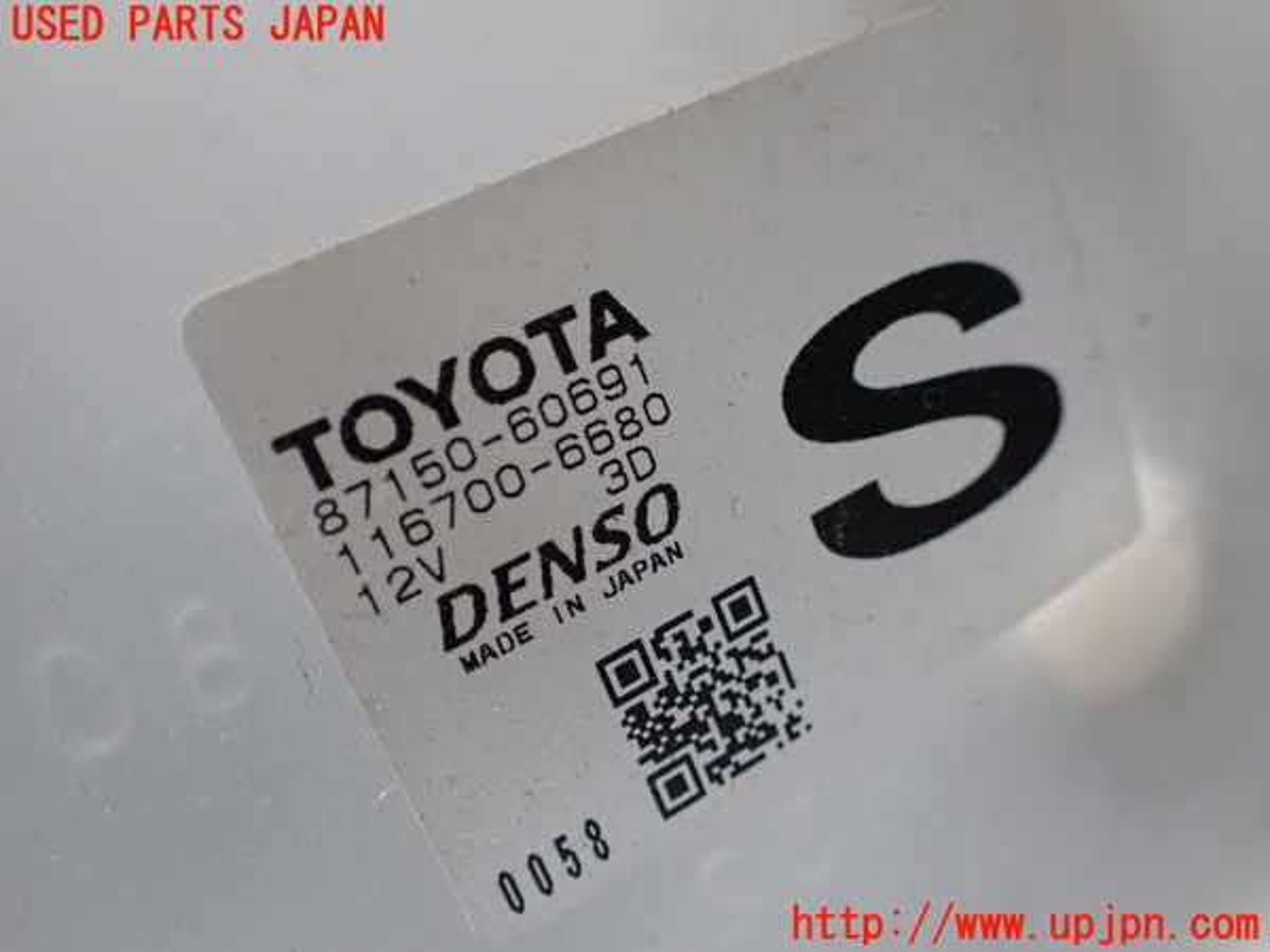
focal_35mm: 30
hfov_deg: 60.0
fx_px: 1101
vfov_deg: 46.8
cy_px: 476
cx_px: 635
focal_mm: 5.4
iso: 250
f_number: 2.3
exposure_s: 1/125
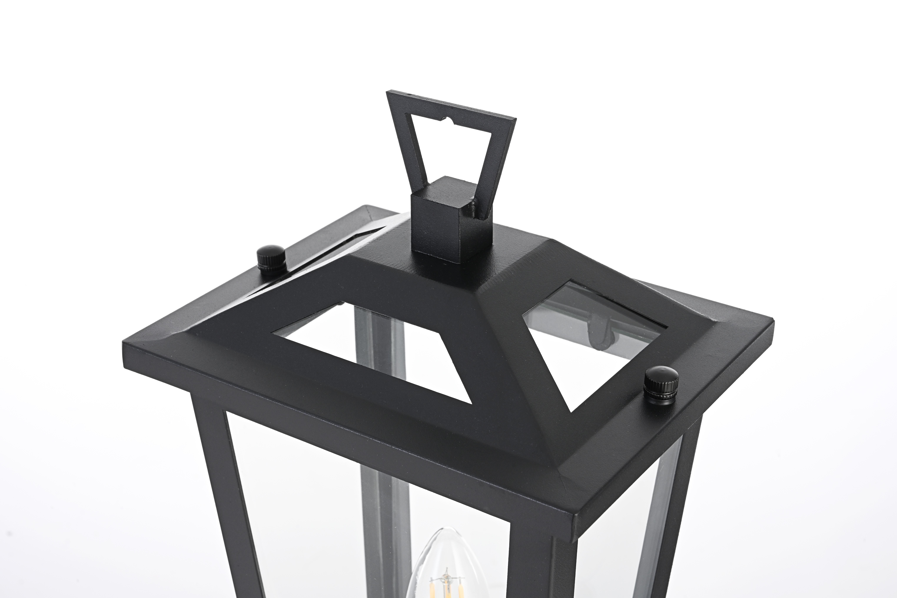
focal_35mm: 57
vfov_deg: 23.8
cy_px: 299
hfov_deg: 35.1
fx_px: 1420
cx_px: 448
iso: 160
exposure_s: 1/100
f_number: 20
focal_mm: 57
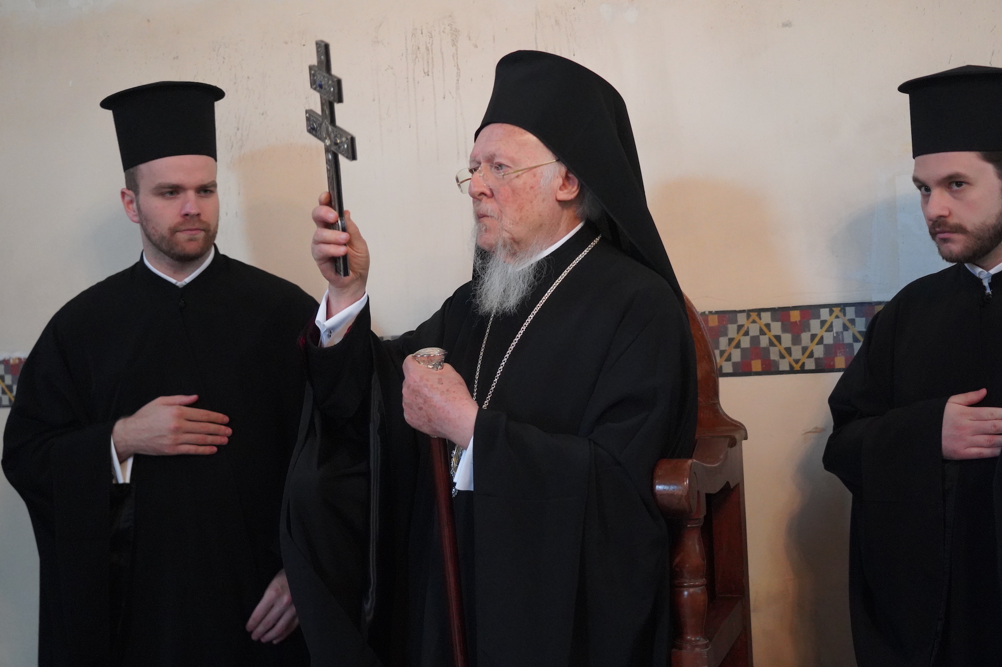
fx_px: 1391
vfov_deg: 27.0
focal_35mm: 50
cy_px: 336
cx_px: 501
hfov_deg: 39.6
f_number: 4
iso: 12800
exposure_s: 1/160
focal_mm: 49
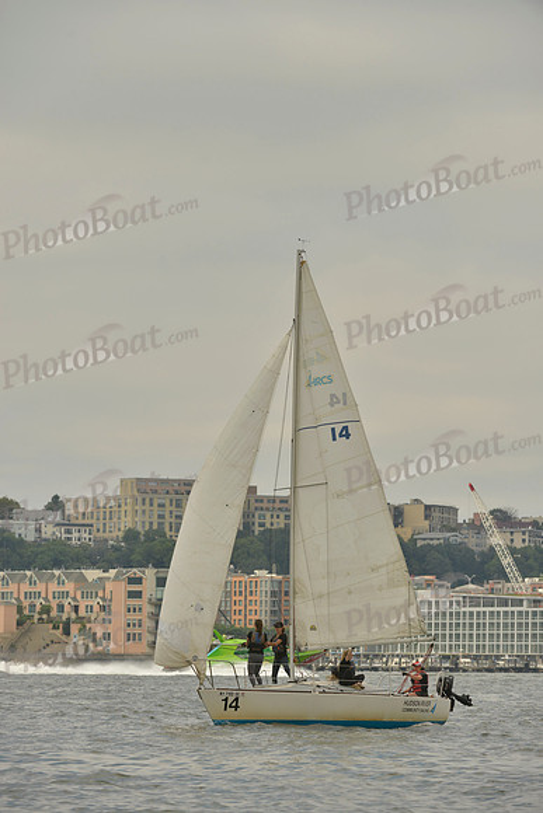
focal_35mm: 220
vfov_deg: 9.4
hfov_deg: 6.2
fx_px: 4974
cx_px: 272
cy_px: 406
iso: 400
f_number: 8
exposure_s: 1/1250
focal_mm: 220
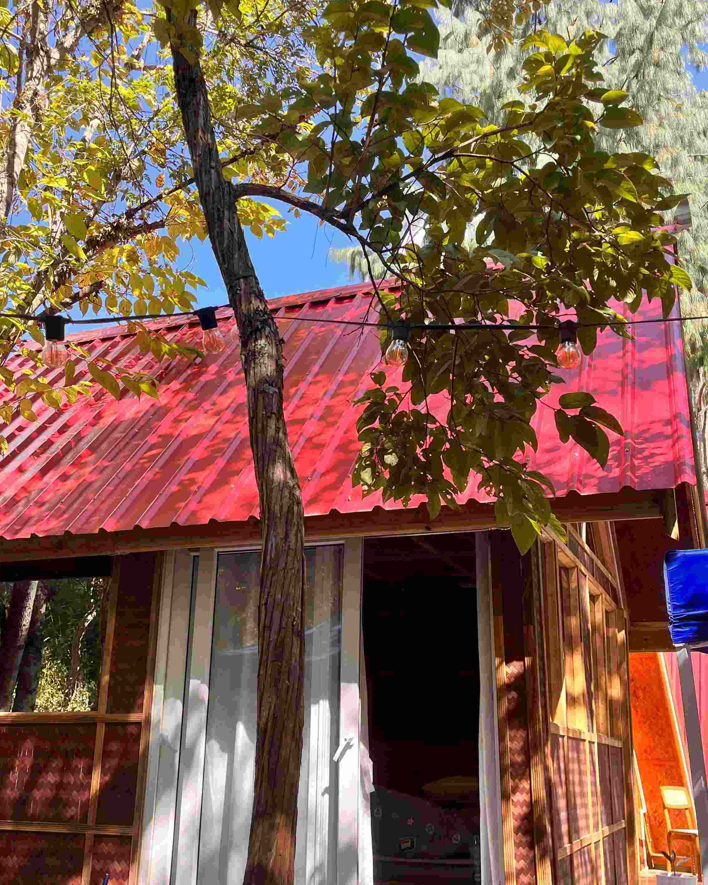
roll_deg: +0.0
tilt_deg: +18.4
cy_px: 432
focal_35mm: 36
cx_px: 307
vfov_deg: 50.3
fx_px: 943
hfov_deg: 41.1
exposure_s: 1/608
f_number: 1.6
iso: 50
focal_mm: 5.1
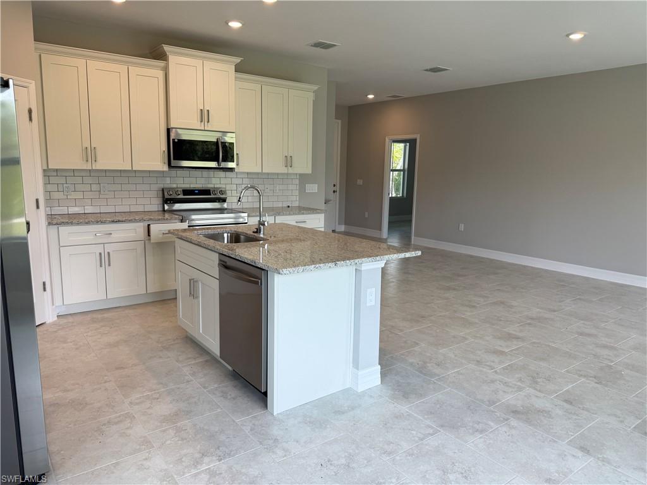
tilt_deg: -9.7
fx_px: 449
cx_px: 324
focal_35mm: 24
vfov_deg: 56.8
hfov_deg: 71.6
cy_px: 242
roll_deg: -1.9
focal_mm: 6.76
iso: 64
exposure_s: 1/208
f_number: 1.78
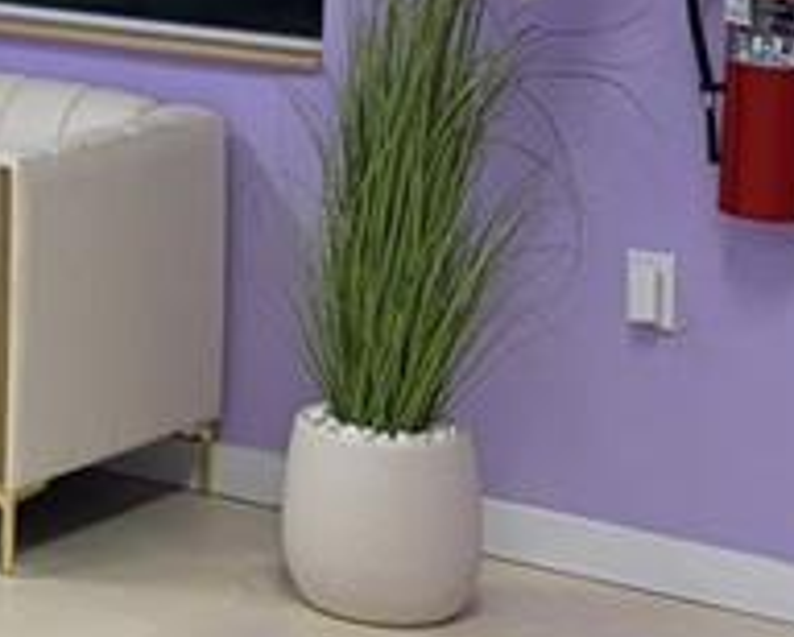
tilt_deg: -1.6
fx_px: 3176
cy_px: -281
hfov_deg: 12.7
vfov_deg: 11.1
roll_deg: -0.5
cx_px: -736
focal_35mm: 135
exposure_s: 1/120
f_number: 1.6
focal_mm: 5.96
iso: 125
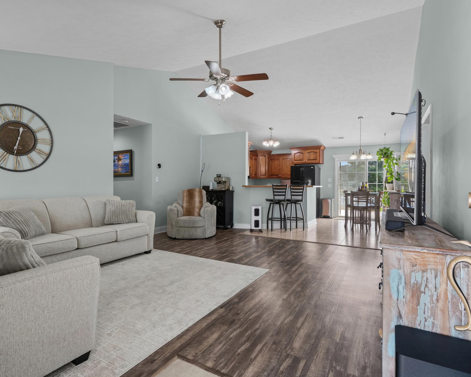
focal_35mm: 19
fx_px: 265
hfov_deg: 83.2
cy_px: 184
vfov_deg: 70.8
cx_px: 225
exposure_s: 1/15
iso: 800
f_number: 8
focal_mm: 16
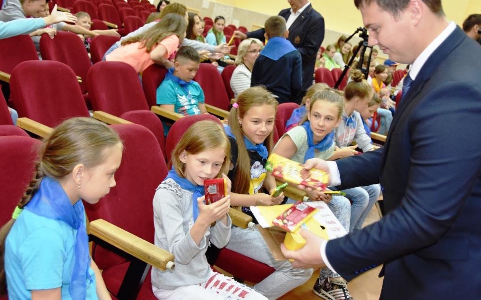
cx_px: 241
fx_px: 524
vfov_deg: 32.0
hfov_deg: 49.3
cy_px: 148
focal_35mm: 40
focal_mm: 26
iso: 900
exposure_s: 1/60
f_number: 4
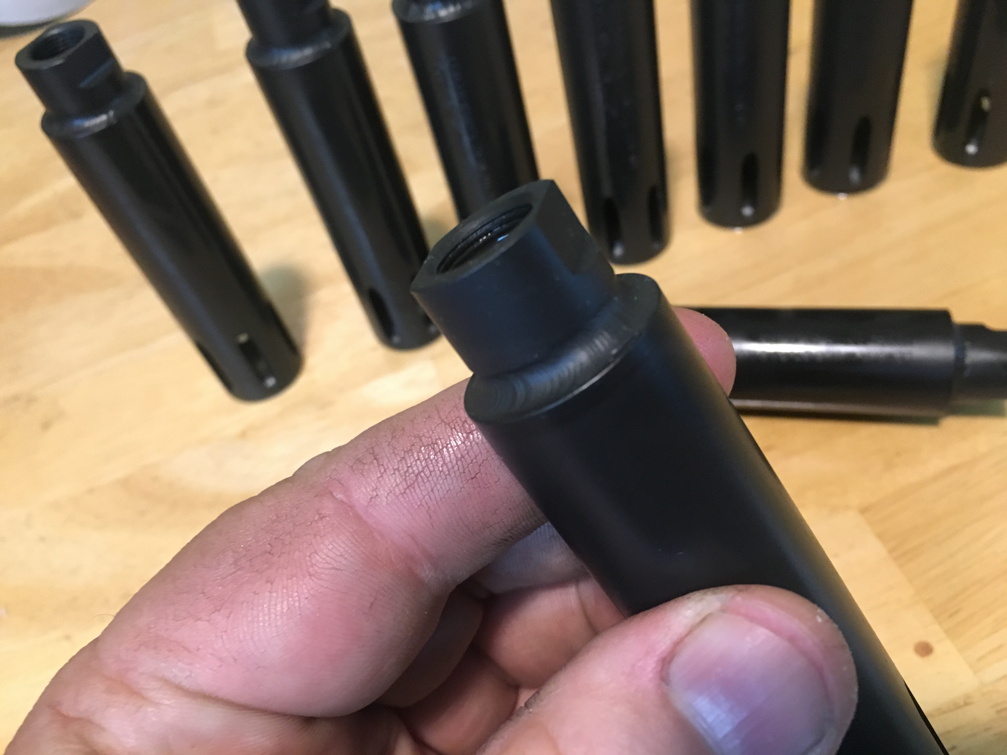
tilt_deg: -48.6
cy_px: 378
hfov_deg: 61.7
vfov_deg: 48.2
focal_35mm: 29
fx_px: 844
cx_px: 504
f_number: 2.2
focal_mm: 4.15
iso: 200
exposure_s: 1/24
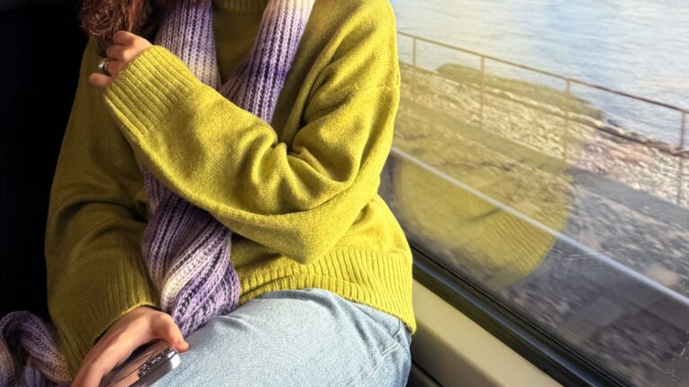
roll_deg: +0.2
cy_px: -57
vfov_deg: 29.7
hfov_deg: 56.6
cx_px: 345
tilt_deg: -5.1
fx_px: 639
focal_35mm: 35
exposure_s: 1/438
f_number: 1.78
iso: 80
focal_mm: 6.76
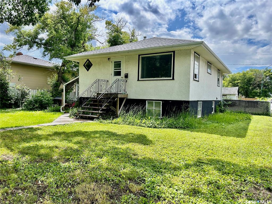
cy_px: 102
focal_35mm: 26
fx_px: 204
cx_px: 136
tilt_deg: -0.1
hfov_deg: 67.3
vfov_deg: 53.1
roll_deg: -1.8
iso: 50
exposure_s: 1/2457
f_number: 1.5
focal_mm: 5.7
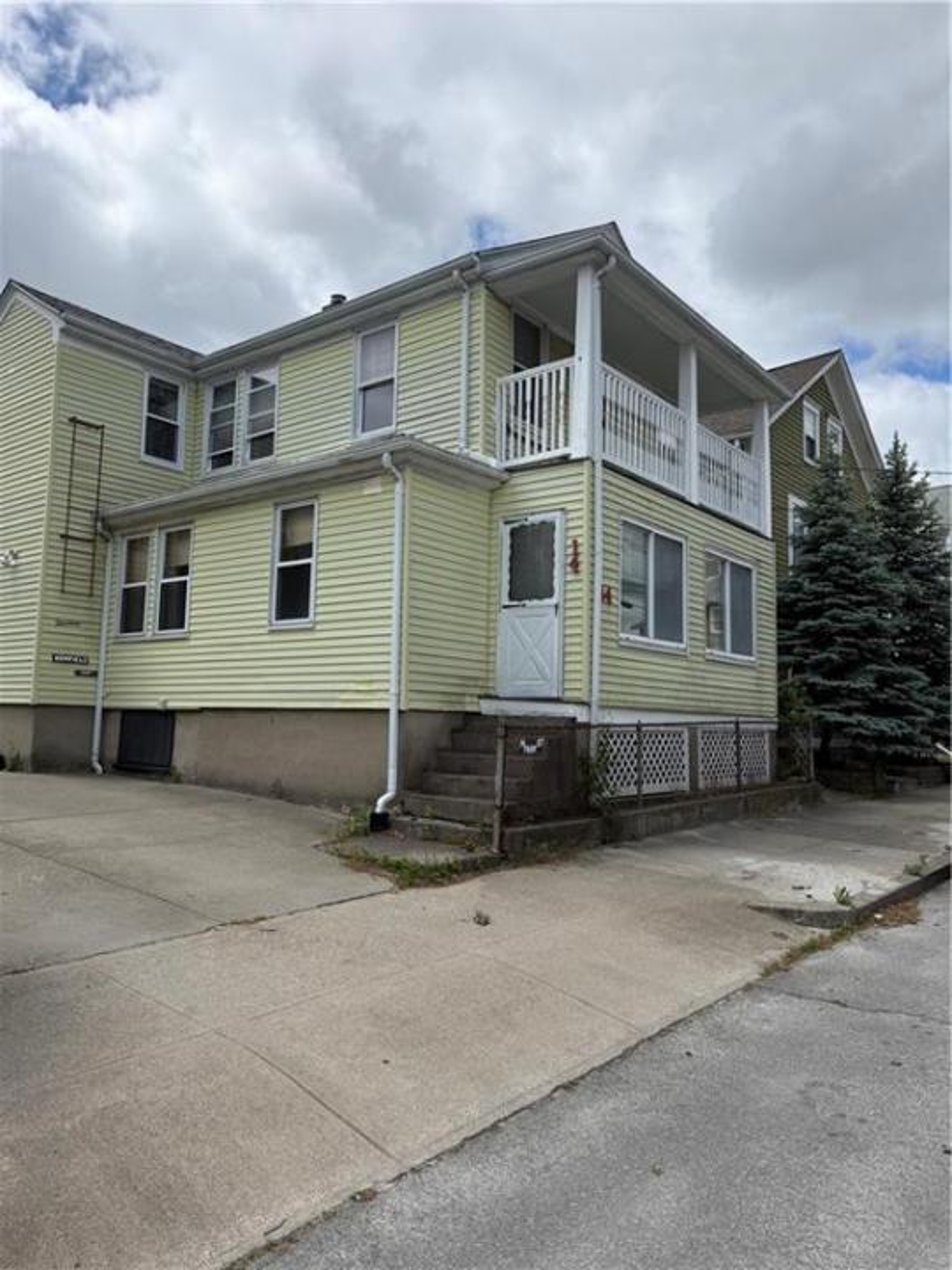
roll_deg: -2.0
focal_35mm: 24
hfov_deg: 56.8
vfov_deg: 71.6
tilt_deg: +5.0
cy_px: 635
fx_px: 880
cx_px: 476
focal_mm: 6.76
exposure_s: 1/6173
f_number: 1.78
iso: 80
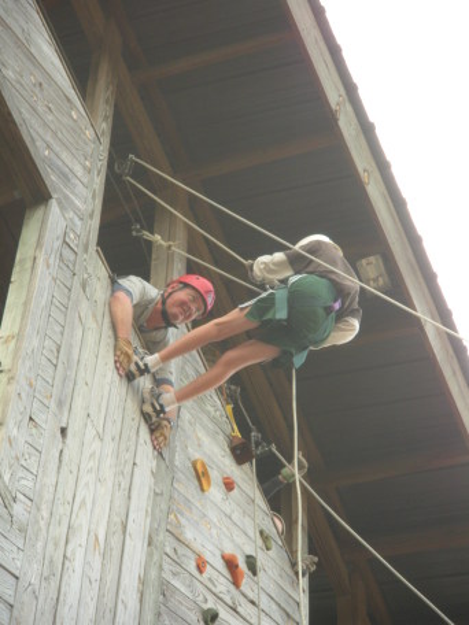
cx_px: 234
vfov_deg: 11.0
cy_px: 312
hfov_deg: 8.2
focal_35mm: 180
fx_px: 3252
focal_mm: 31.5
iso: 161
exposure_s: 1/113
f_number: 5.6
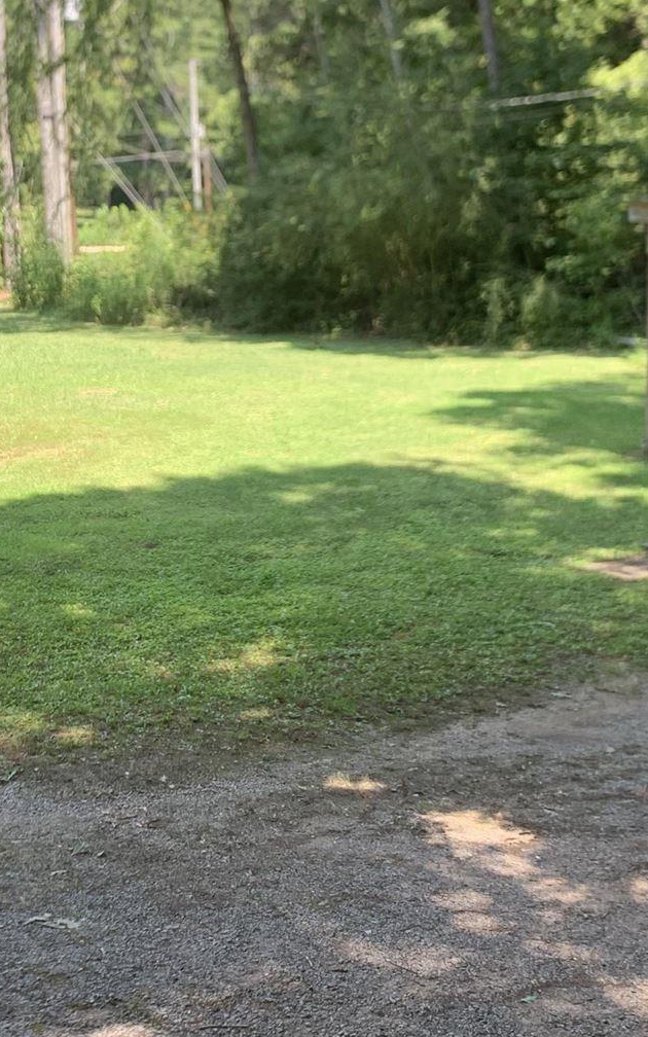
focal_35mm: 63
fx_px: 1780
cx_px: 104
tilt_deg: -5.8
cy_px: 363
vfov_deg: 32.3
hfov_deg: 20.3
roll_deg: +1.0
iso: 25
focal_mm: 4.25
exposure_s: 1/286
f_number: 1.8
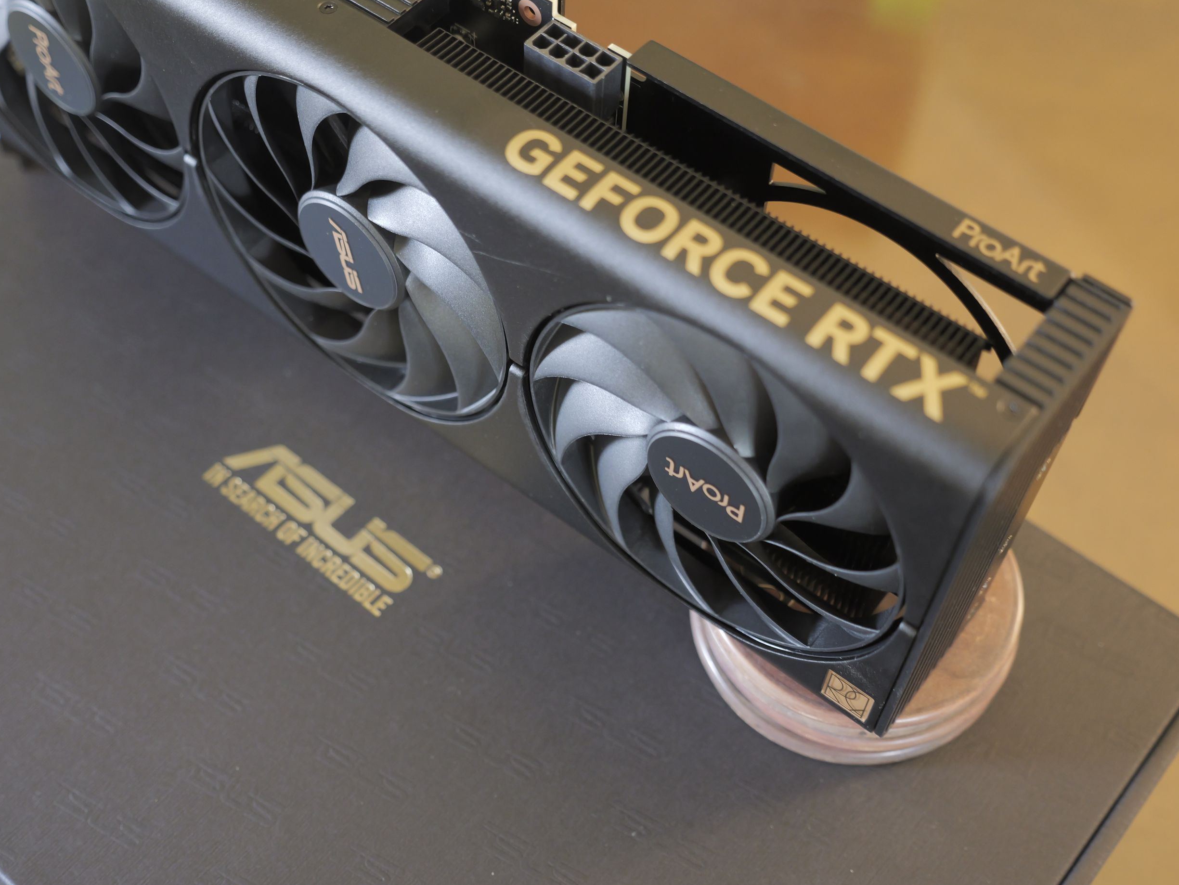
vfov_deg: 31.5
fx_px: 1567
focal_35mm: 46
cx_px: 582
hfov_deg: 41.2
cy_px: 461
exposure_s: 1/10
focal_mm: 22
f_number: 2.8
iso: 1250
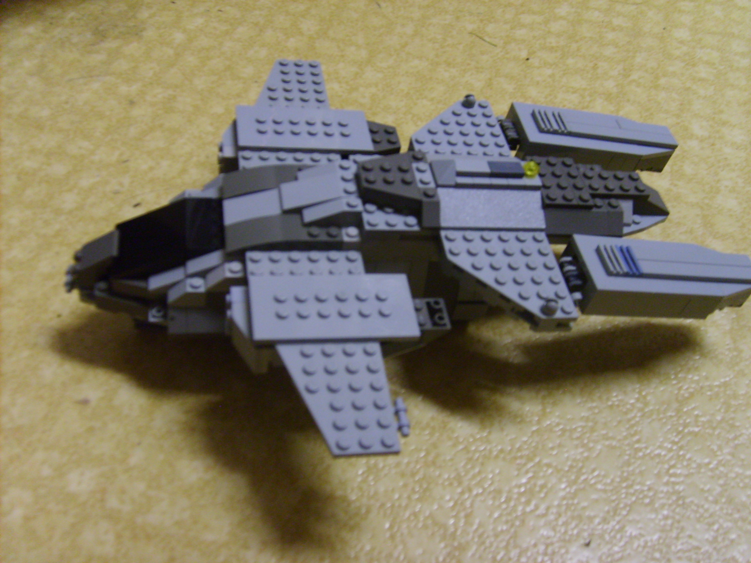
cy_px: 282
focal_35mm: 35
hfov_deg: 52.6
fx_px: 759
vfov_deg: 40.7
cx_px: 376
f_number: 2.8
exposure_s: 1/6
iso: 140
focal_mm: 5.8
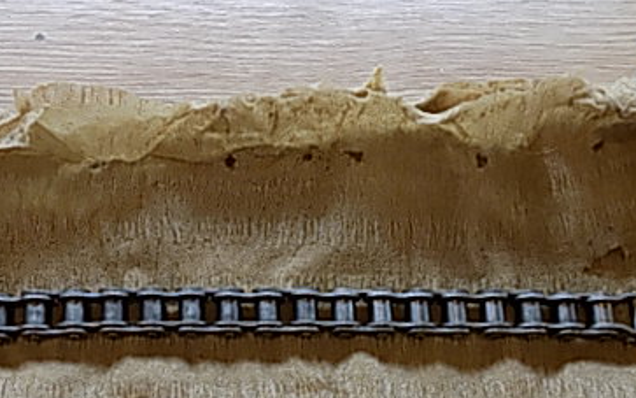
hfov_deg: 45.8
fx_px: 745
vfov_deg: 29.7
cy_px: 251
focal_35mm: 43
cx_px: 235
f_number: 3.1
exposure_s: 1/30
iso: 100
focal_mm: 4
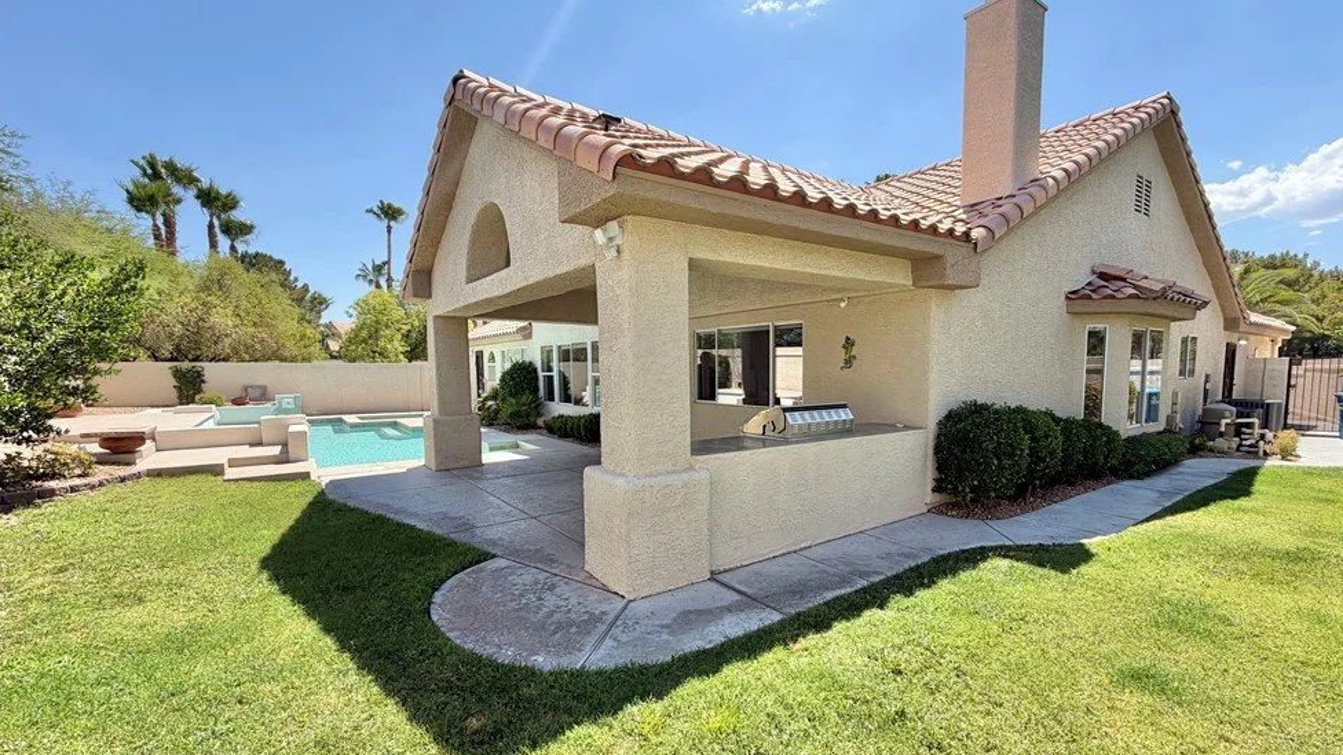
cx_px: 699
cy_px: 418
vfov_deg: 66.9
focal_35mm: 16
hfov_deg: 99.3
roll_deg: +0.6
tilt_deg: -4.5
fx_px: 570
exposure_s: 1/770
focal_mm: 2.22
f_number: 2.2
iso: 25
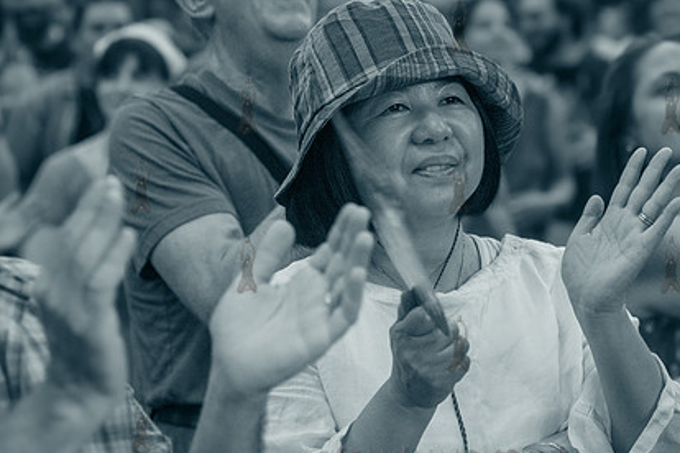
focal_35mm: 112
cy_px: 185
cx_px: 458
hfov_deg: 18.2
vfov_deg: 12.2
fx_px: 2115
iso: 4000
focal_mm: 80
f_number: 4
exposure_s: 1/320
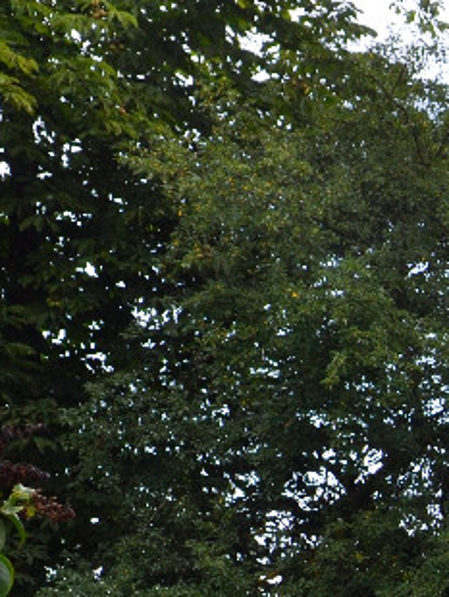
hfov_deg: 9.7
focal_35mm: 145
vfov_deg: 13.2
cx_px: 829
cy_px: 755
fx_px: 2504
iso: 140
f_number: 5.6
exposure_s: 1/125
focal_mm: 26
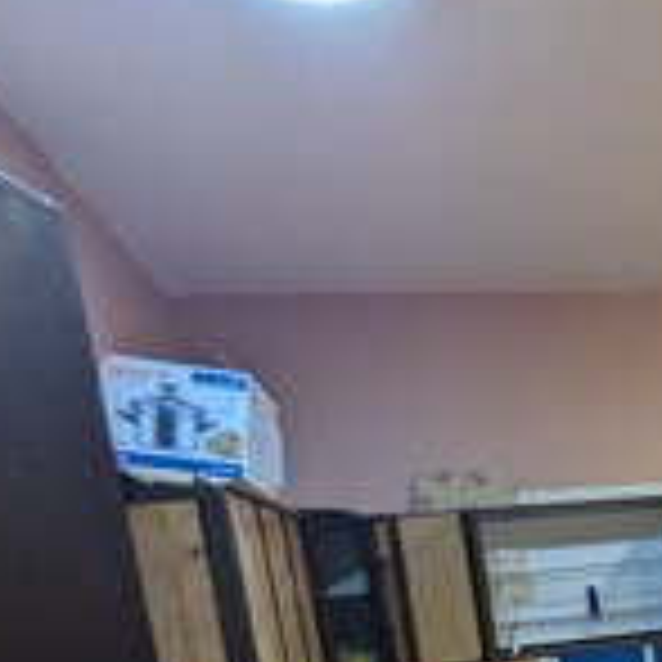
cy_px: 745
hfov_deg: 33.0
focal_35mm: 44
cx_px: 748
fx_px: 952
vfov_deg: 33.1
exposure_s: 1/60
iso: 353
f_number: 2.2
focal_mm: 2.35
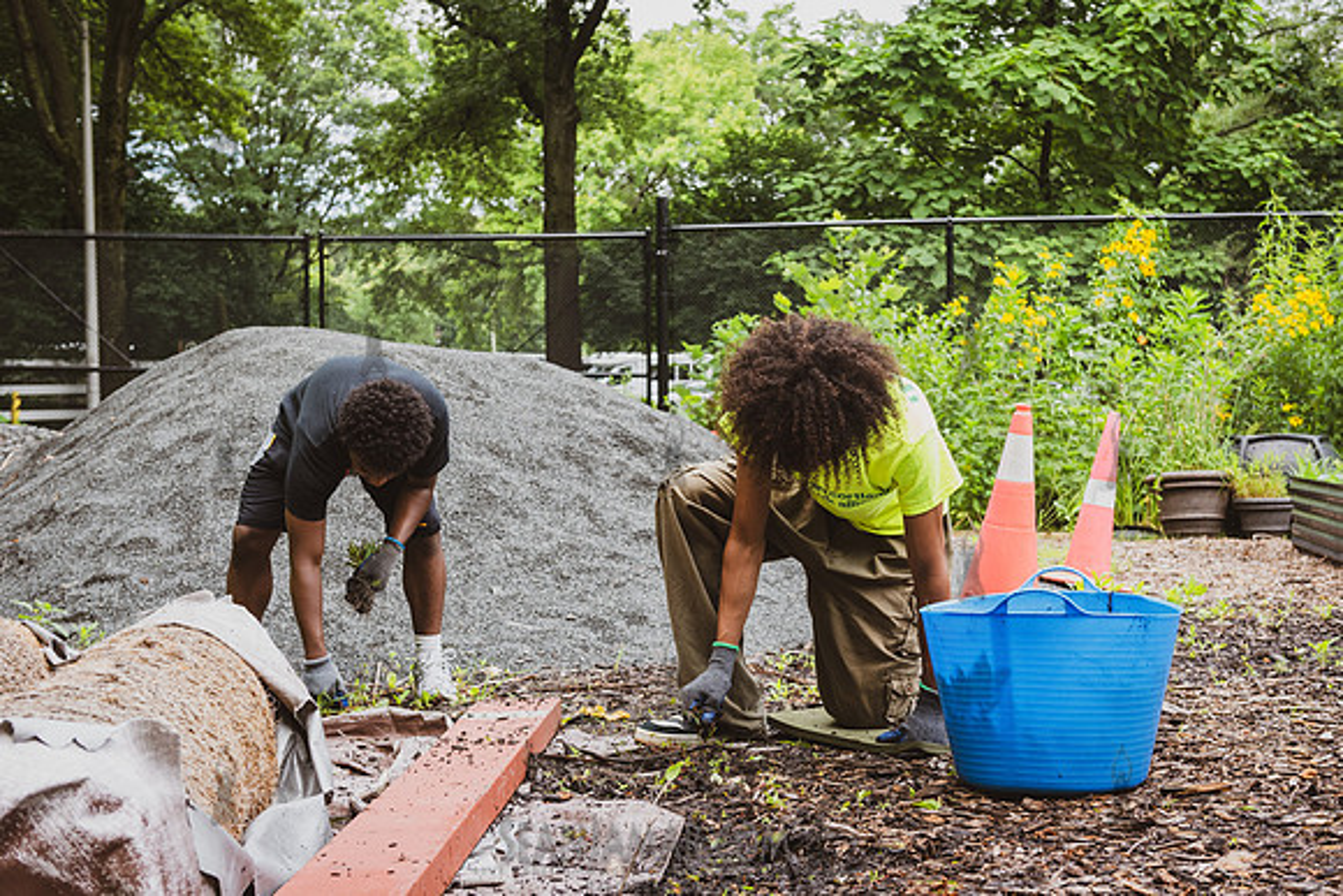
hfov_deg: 38.1
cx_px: 774
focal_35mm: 52
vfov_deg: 26.0
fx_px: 1942
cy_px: 455
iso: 640
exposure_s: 1/400
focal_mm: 45
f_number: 4.5
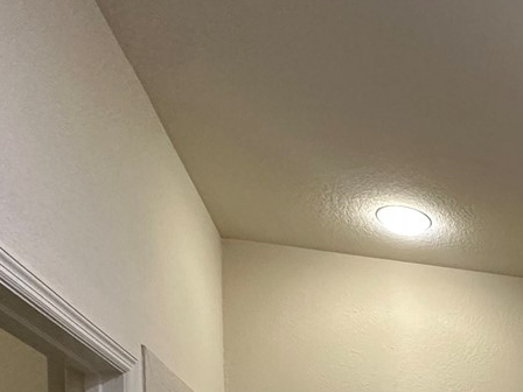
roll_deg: +0.6
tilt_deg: -0.7
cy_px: 595
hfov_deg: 28.8
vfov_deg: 23.2
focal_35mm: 50
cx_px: 727
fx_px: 755
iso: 250
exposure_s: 1/120
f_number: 2.2
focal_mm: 2.22
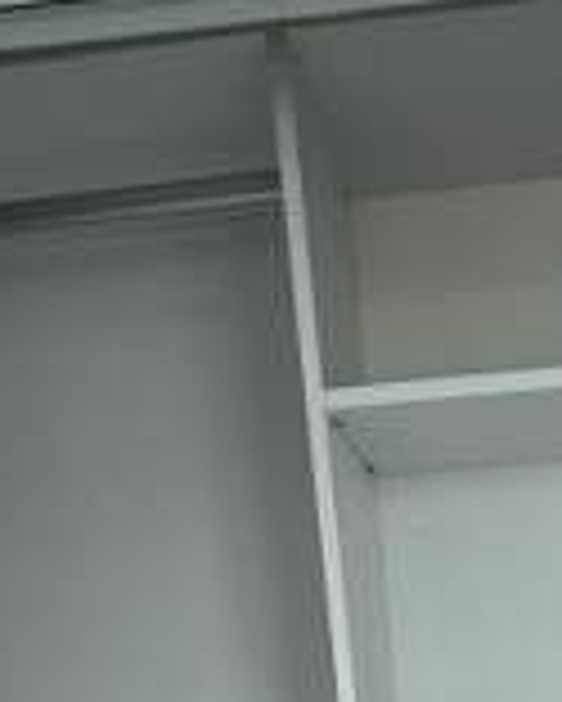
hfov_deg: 26.4
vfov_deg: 25.4
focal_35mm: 56
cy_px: 1048
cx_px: 481
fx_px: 1163
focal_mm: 2.22
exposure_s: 1/99
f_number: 2.2
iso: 50
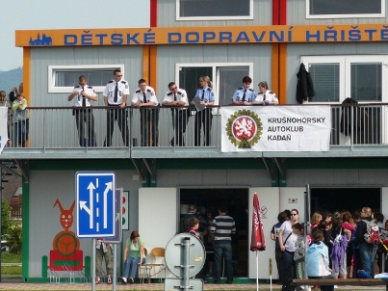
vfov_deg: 5.6
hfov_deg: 7.4
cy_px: 96
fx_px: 2992
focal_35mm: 267
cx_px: 292
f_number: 4
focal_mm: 28
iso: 100
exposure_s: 1/640
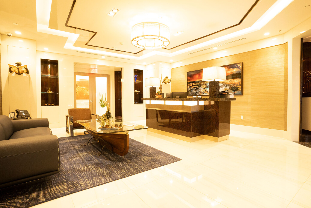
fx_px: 156
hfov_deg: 90.0
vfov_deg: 67.4
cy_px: 104
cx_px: 156
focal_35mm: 18
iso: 4000
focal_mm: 18
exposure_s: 1/30
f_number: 9
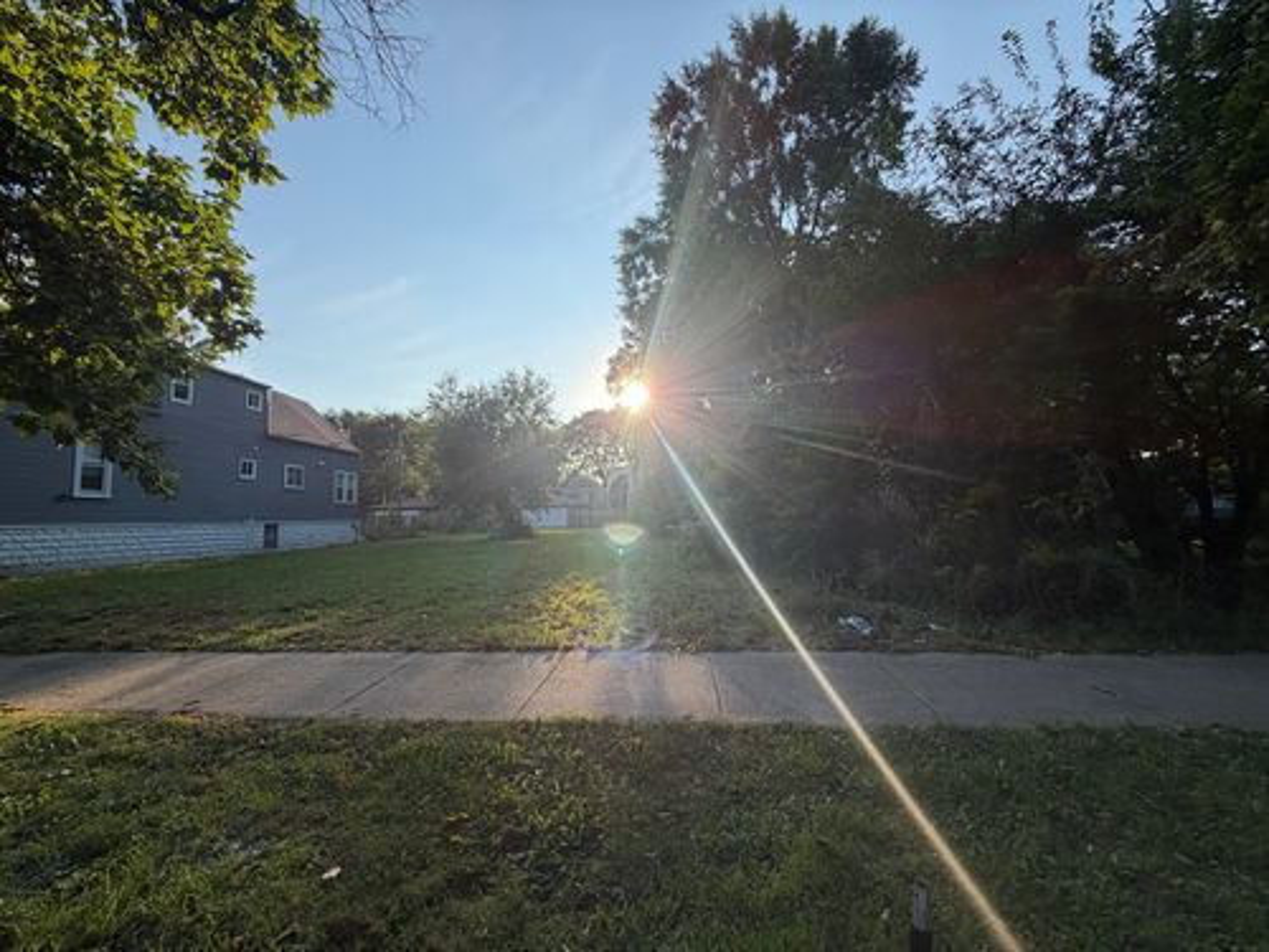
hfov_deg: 102.1
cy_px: 476
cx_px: 634
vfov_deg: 85.7
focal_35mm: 14
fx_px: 513
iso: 40
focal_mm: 2.22
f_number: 2.2
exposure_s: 1/770
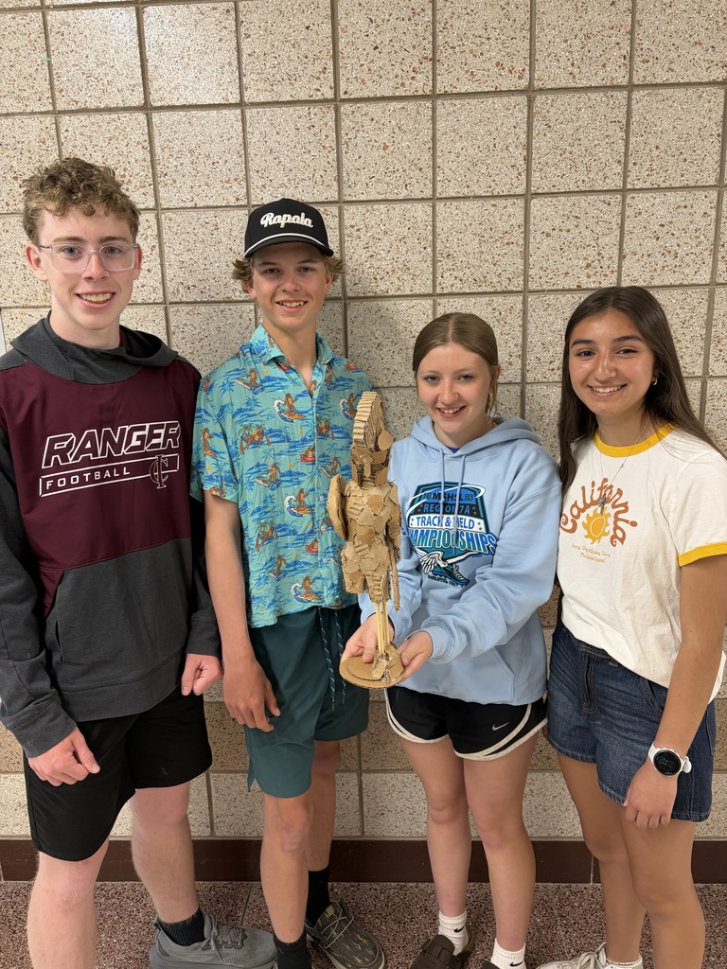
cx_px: 364
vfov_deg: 67.3
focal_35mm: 26
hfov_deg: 53.1
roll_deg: +2.0
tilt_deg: -12.6
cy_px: 484
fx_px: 728
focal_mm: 5.96
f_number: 1.6
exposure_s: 1/60
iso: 125
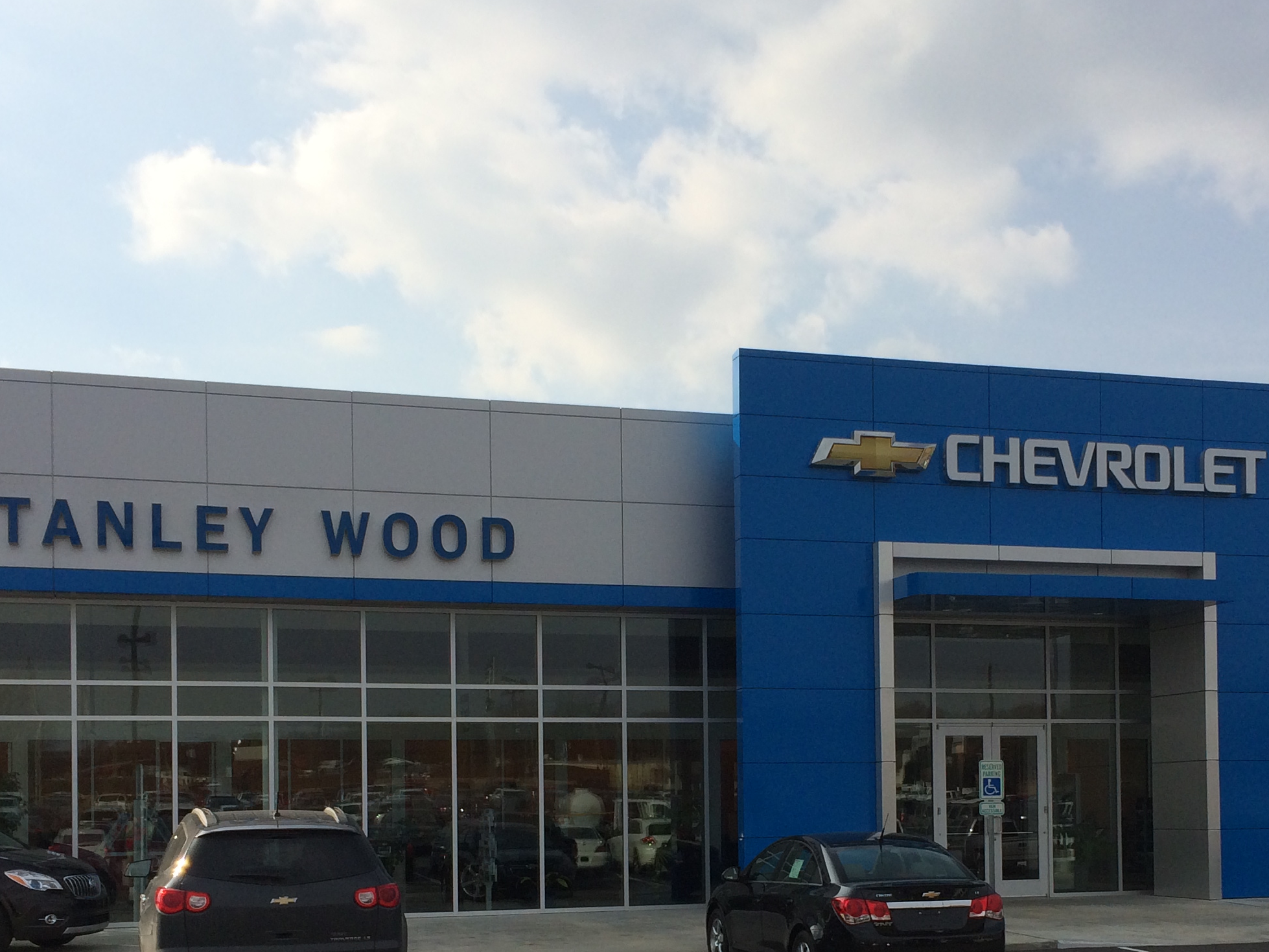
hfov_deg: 38.1
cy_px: 778
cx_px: 743
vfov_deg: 28.4
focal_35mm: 50
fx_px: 1833
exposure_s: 1/3165
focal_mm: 4.12
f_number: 2.2
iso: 40
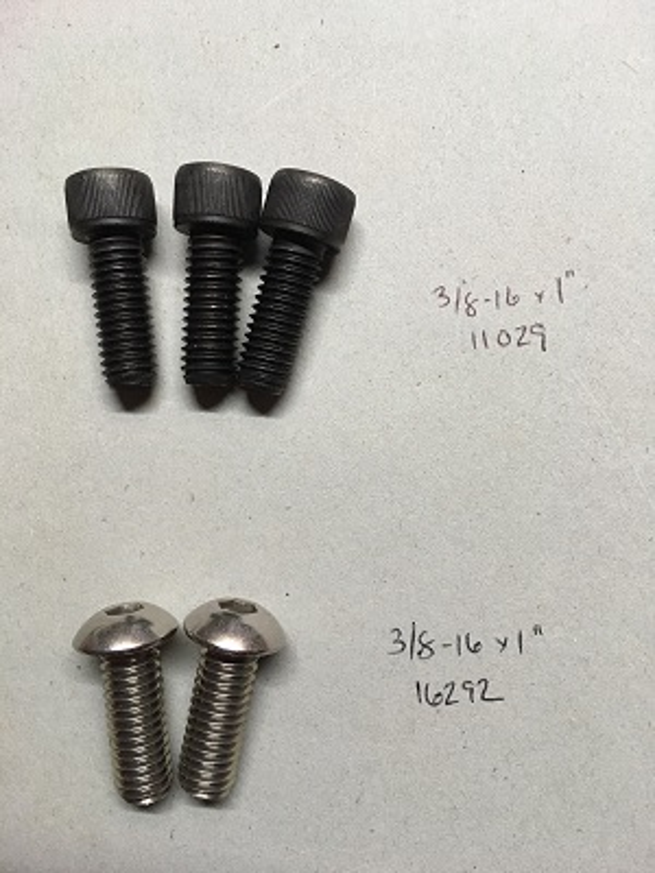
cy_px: 436
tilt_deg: -84.7
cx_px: 328
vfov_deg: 61.7
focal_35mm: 29
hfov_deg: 48.2
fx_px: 732
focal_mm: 4.15
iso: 100
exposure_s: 1/30
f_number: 2.2
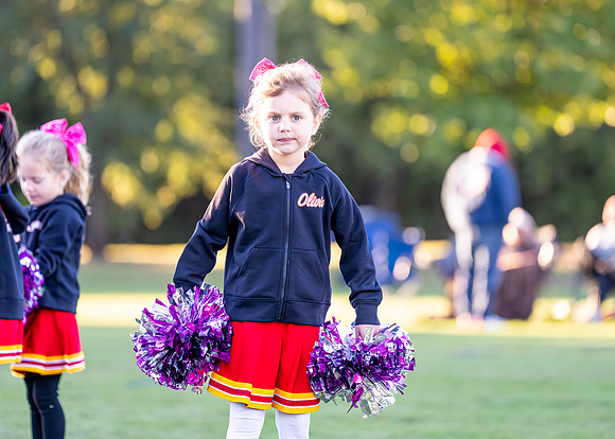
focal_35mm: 202
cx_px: 295
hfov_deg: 10.0
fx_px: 3530
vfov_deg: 7.1
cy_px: 195
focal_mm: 168
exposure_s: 1/1600
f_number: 2.8
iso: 1600
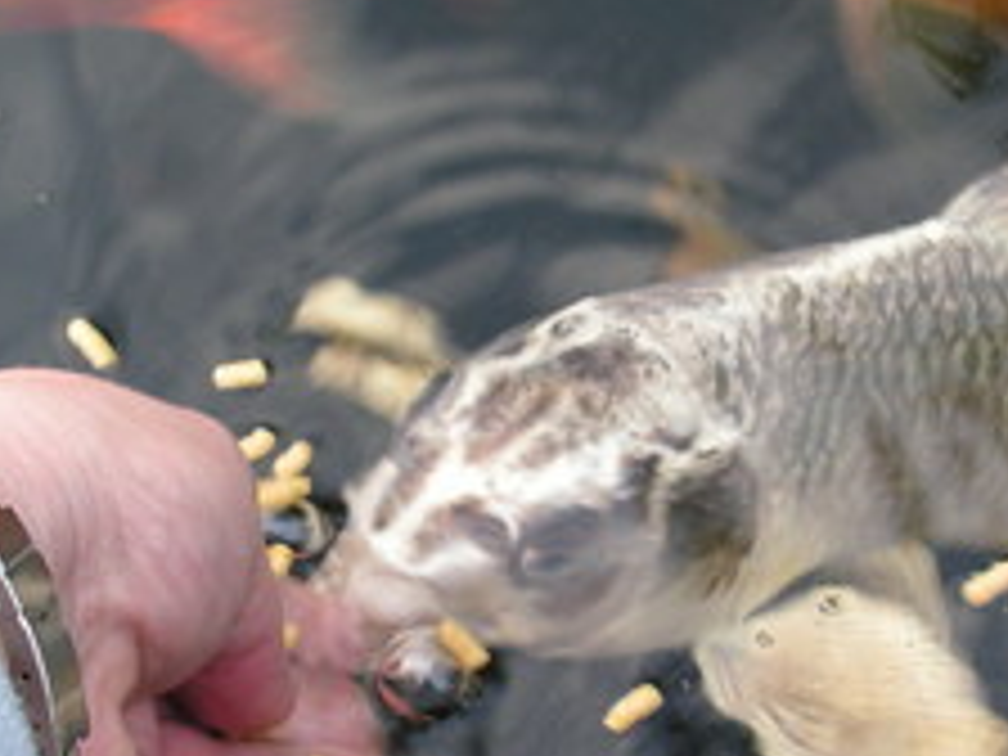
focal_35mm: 98
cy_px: 526
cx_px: 508
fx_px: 2854
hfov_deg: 20.0
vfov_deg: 15.1
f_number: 3.2
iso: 64
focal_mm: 8.4
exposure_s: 1/50
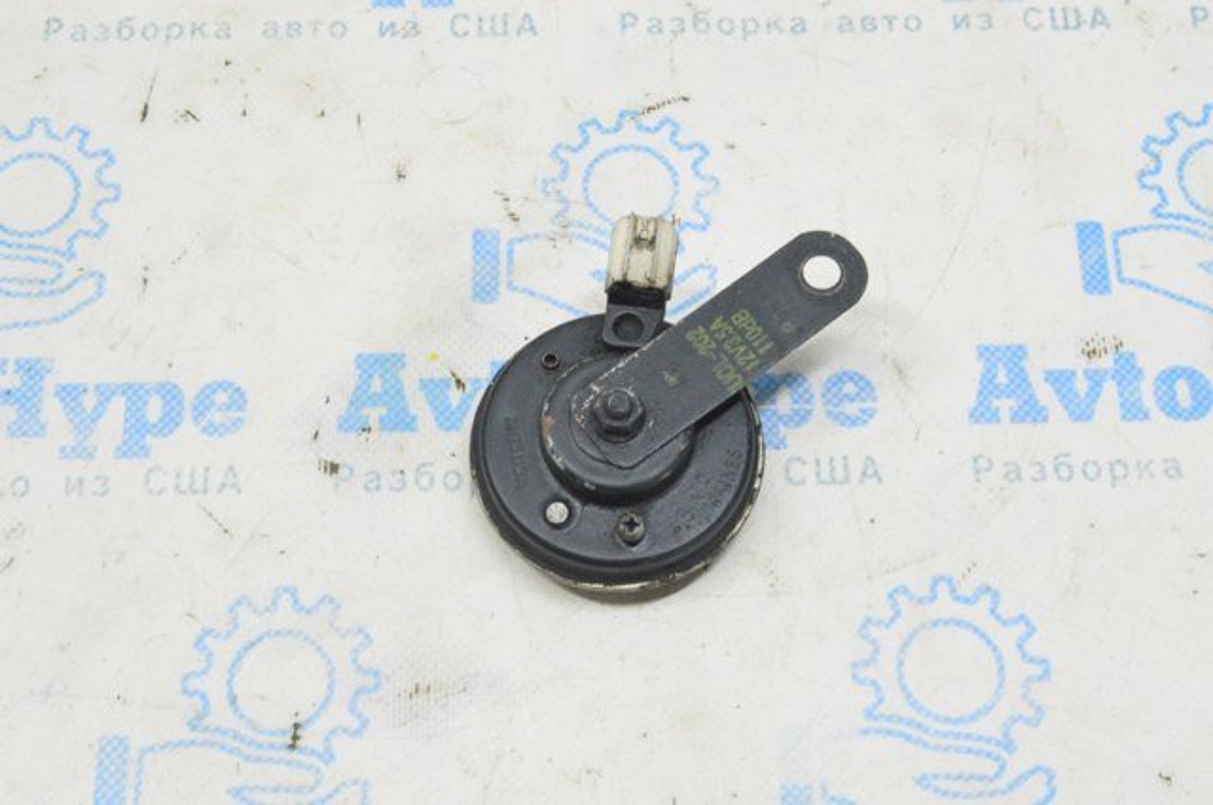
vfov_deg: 26.4
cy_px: 402
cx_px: 606
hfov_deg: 38.9
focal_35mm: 51
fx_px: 1716
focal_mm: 34
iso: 6400
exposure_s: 1/15
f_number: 20
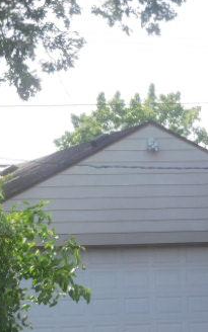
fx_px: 1877
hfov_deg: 6.3
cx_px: 137
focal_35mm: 207
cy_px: 240
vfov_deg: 10.1
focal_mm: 17.8
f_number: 4.8
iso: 125
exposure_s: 1/250
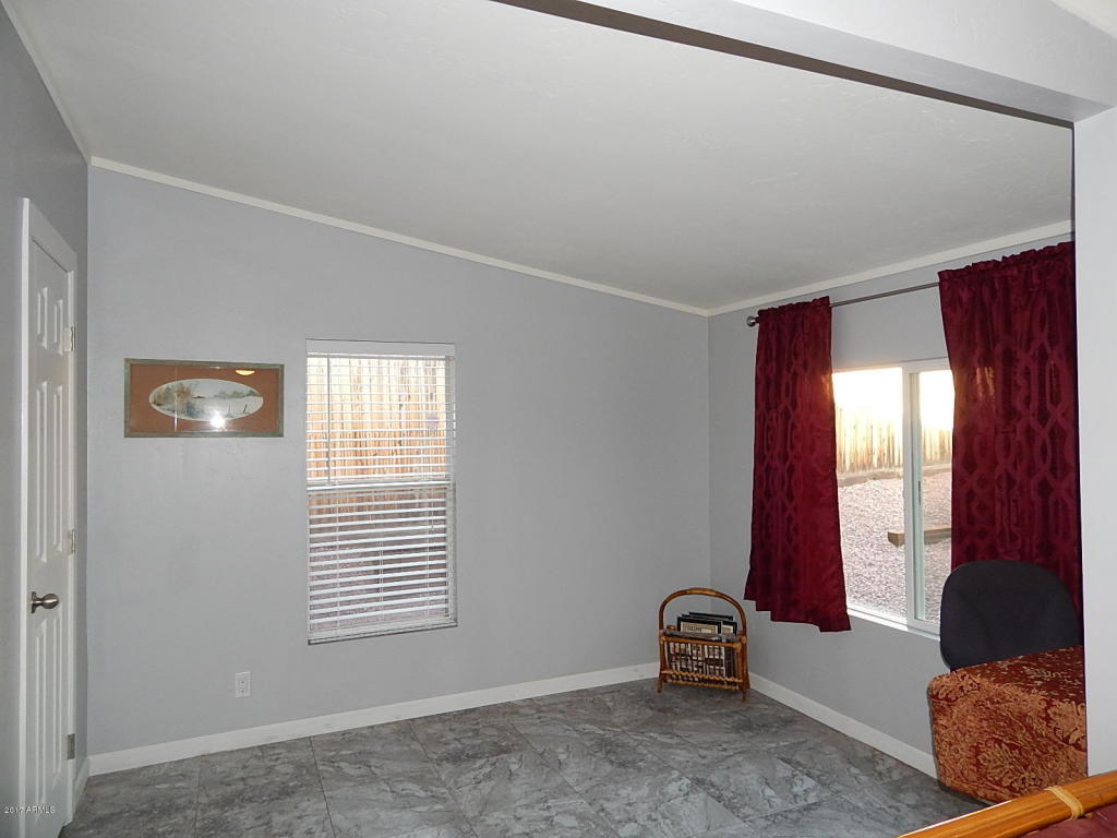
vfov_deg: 58.9
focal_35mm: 23
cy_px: 419
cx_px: 558
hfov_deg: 73.9
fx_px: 742
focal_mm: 4
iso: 200
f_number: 3
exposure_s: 1/30
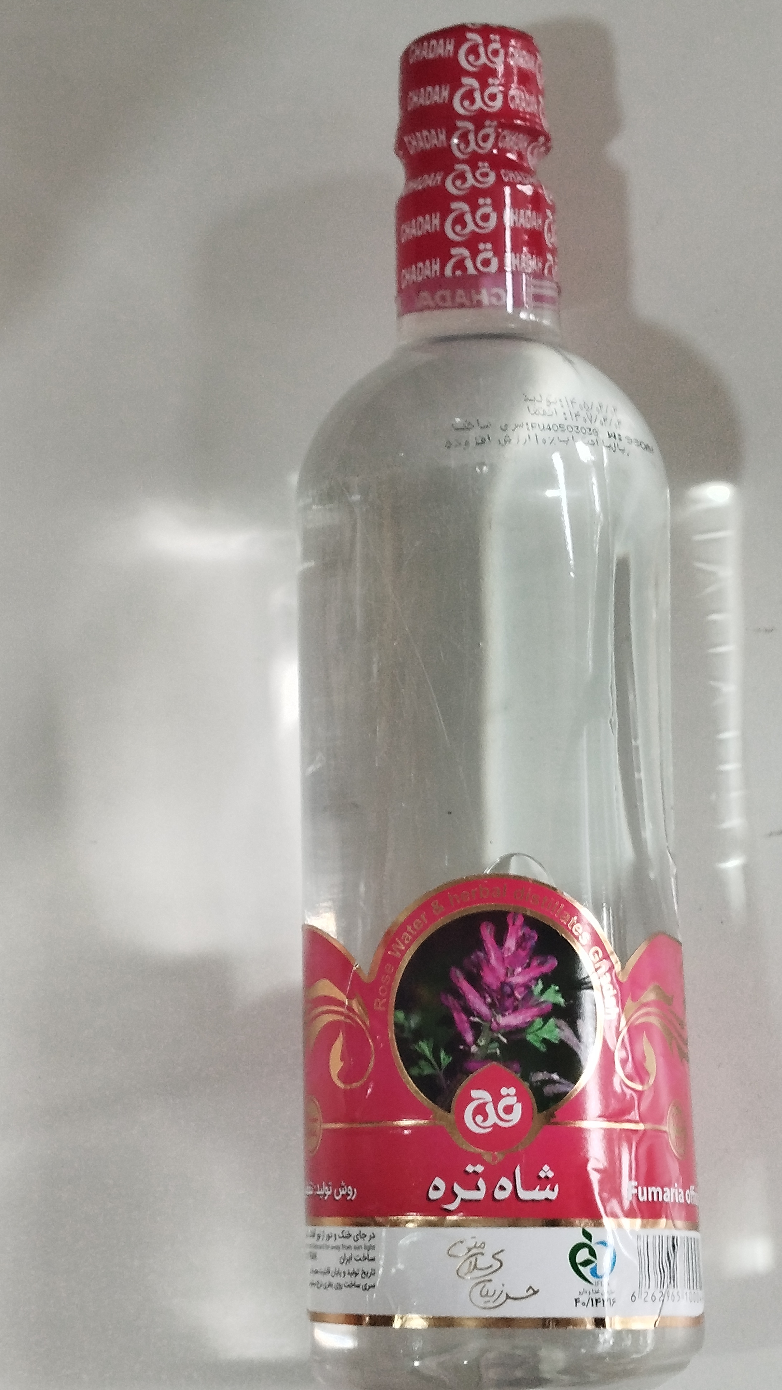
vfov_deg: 69.8
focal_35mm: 27
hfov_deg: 42.7
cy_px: 713
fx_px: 995
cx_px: 469
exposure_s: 1/33
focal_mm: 5.31
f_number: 1.7
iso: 160
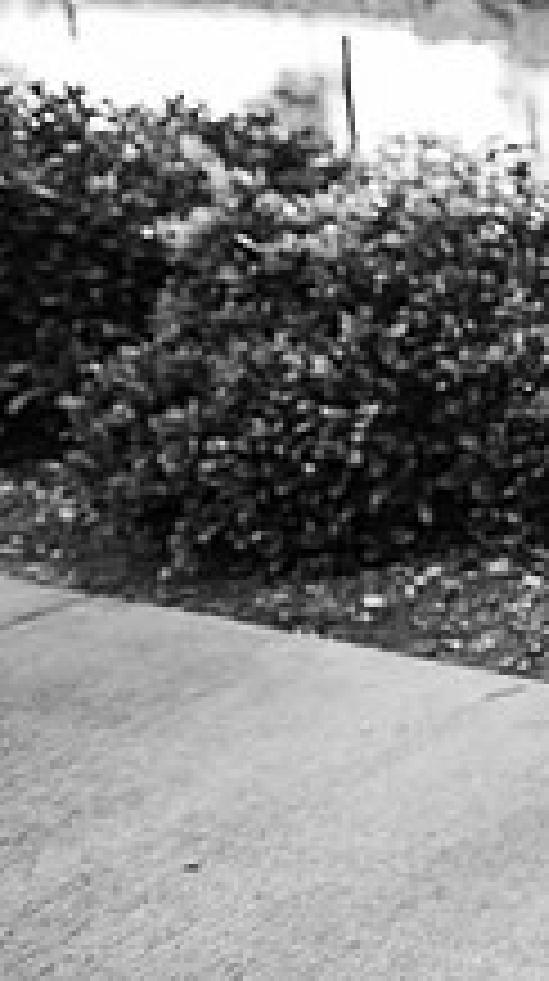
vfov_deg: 31.2
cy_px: 331
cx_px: 1269
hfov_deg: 13.6
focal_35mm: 67
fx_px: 1741
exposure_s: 1/200
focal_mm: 24
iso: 320
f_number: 3.2
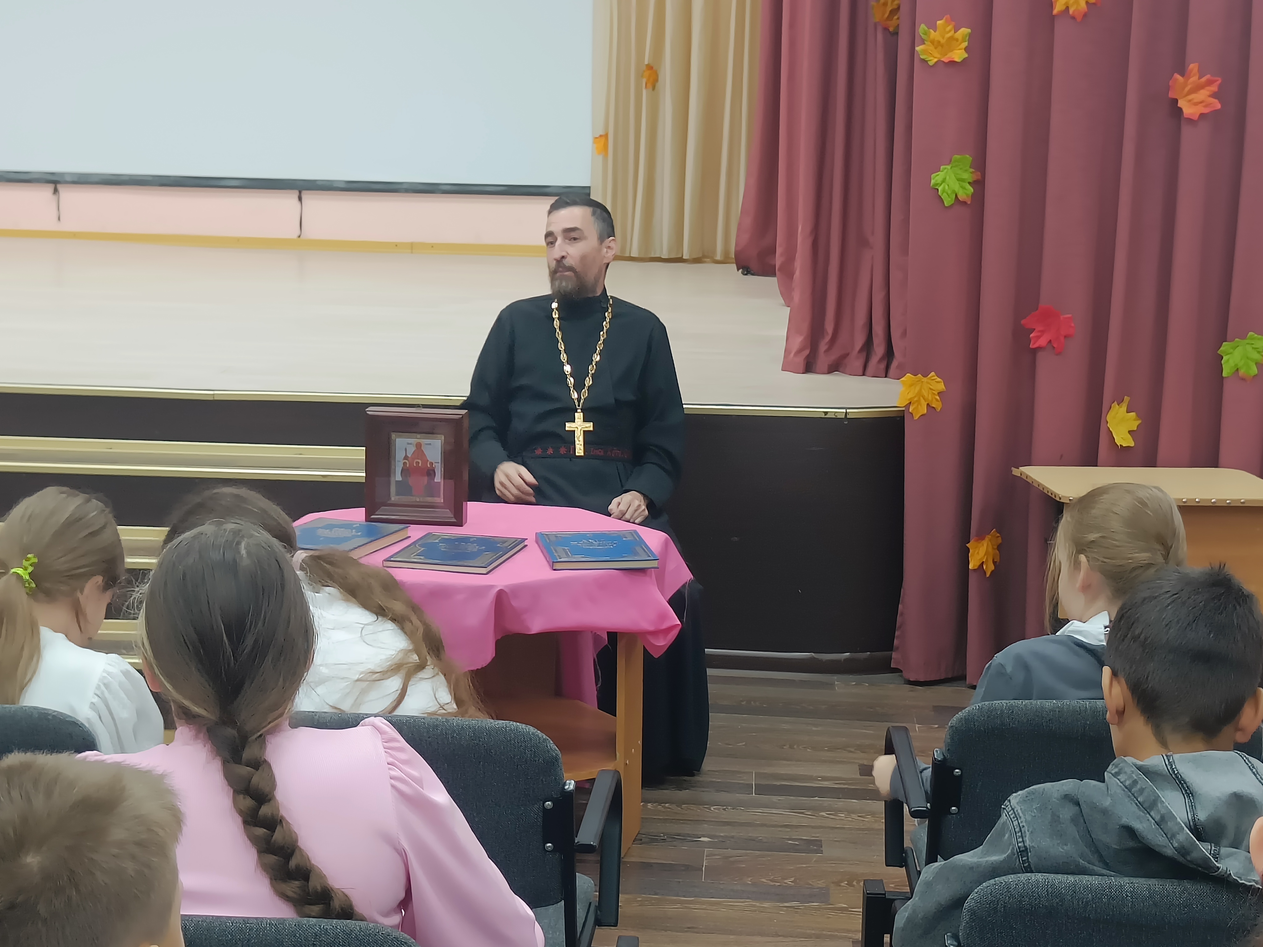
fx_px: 2299
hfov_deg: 30.7
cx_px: 632
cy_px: 474
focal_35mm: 63
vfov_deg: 23.3
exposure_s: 1/50
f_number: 1.8
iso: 250
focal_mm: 5.59
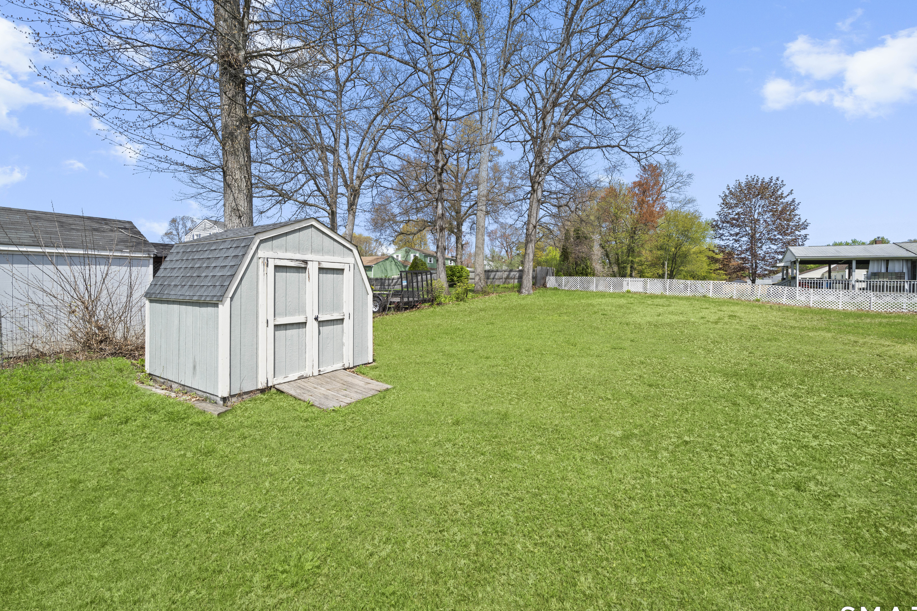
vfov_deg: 81.0
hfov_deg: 104.3
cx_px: 465
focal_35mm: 14
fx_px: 357
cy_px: 278
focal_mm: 12
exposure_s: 1/500
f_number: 7.1
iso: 320
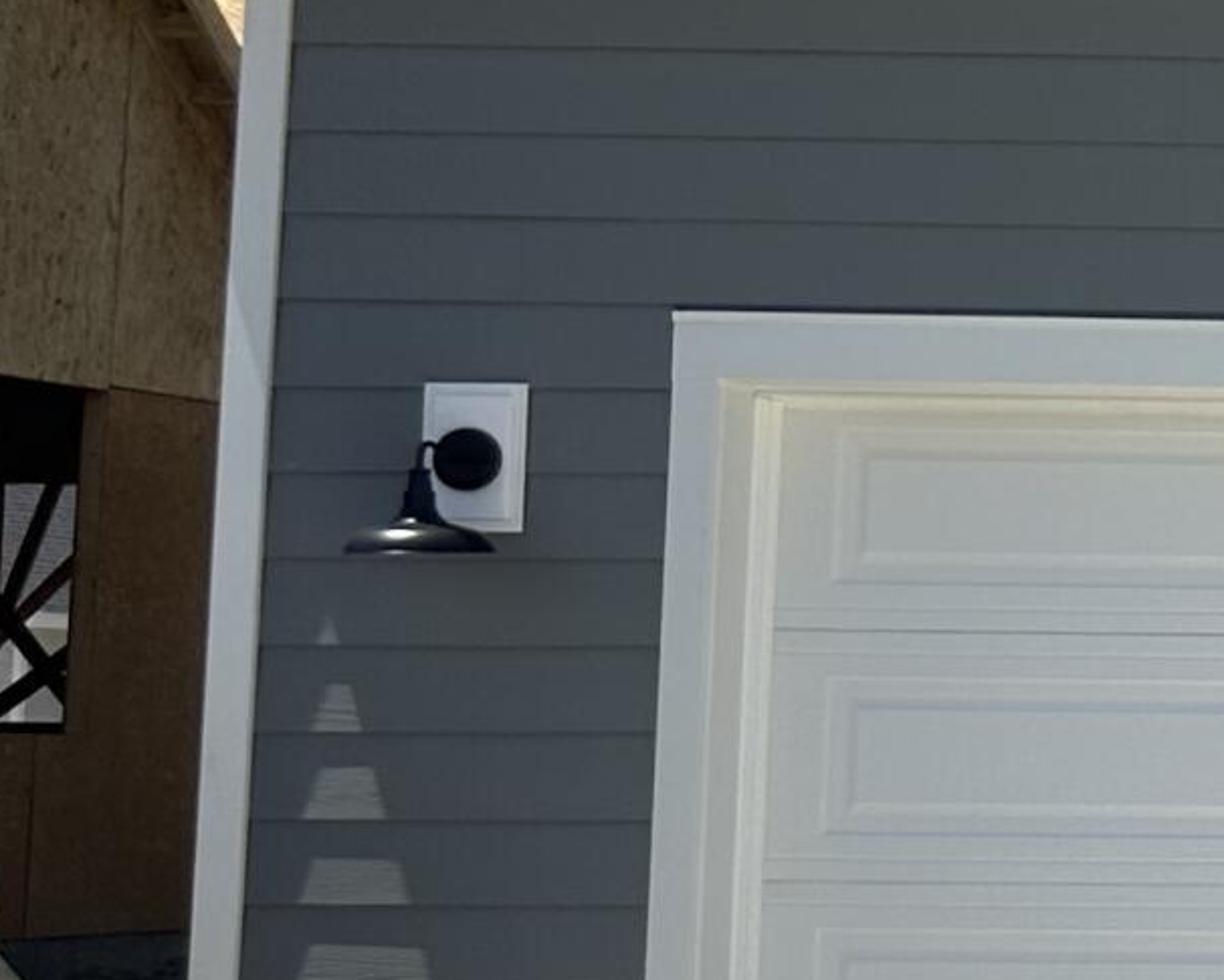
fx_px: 4203
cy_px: 453
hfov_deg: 12.7
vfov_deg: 13.3
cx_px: 2951
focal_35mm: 116
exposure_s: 1/7576
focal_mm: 6.86
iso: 80
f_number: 1.78
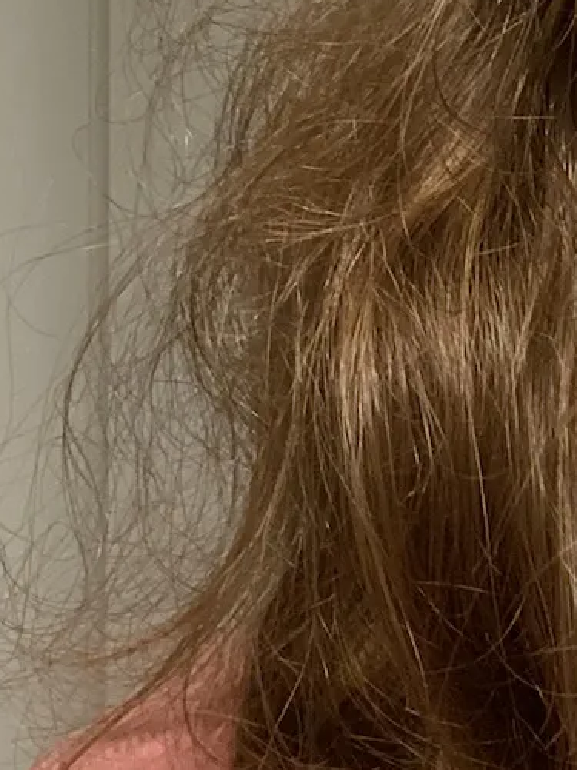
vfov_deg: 24.0
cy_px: 142
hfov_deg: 17.8
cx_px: 628
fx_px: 1778
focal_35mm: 80
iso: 400
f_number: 2.2
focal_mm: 2.71
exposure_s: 1/30
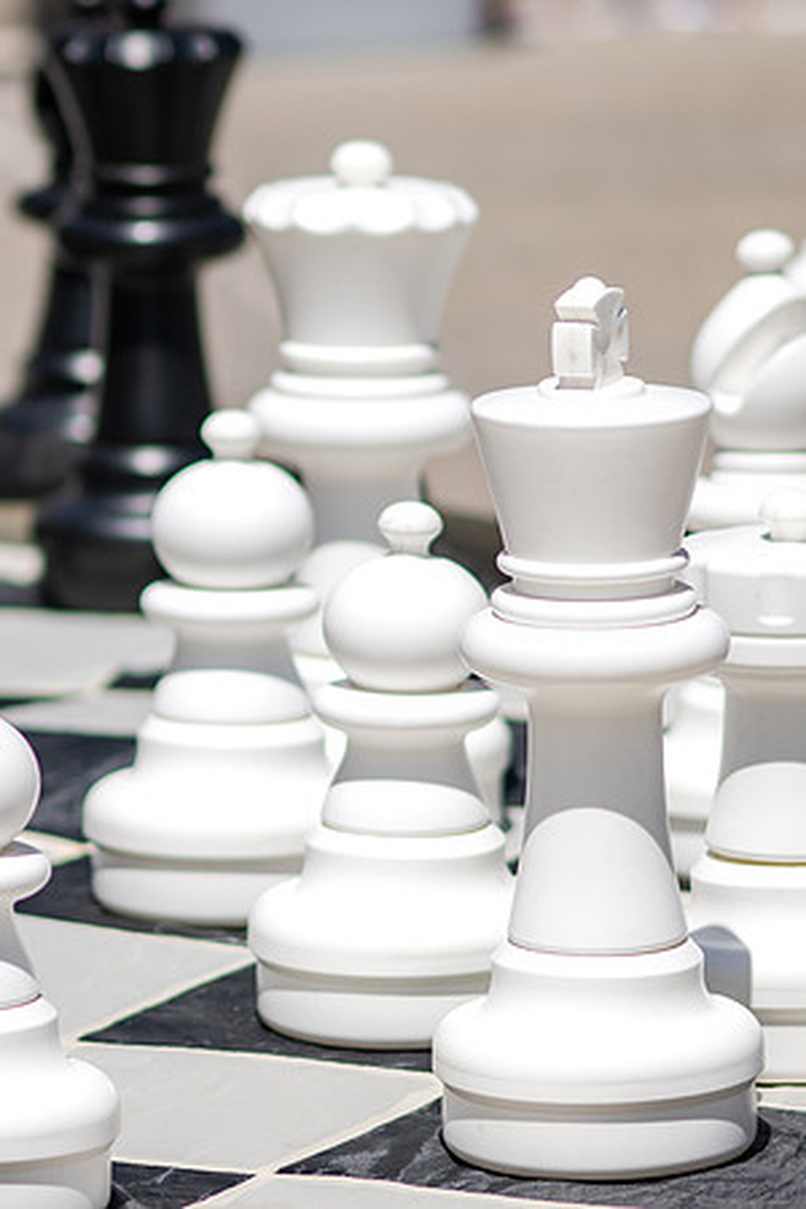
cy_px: 548
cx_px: 93
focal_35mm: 315
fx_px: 10562
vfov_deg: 6.6
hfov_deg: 4.4
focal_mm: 105
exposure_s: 1/12800
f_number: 1.4
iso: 100
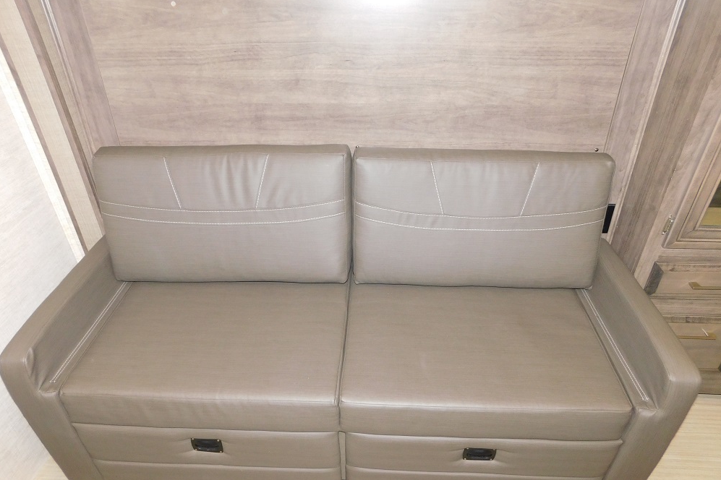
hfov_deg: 73.8
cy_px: 262
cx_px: 360
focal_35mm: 24
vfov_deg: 53.0
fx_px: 480
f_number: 3
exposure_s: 1/30
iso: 200
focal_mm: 4
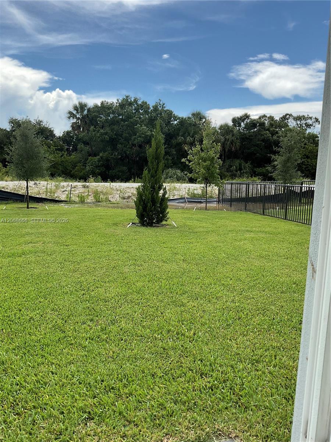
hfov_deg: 48.2
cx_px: 166
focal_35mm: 29
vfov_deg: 61.7
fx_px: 370
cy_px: 221
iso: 16
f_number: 1.8
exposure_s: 1/829
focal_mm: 3
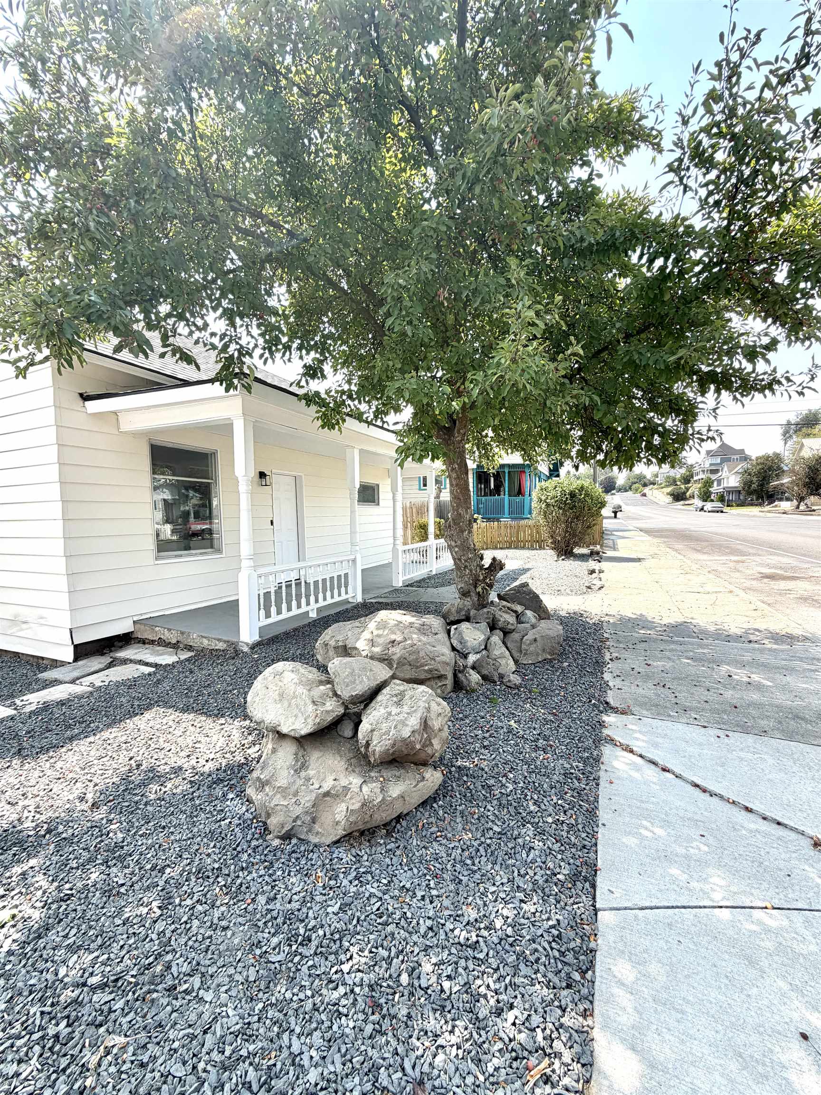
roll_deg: +0.4
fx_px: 443
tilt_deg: -4.0
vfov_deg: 102.1
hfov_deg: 85.7
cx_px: 410
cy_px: 548
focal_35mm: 14
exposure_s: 1/596
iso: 40
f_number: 2.2
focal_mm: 2.22
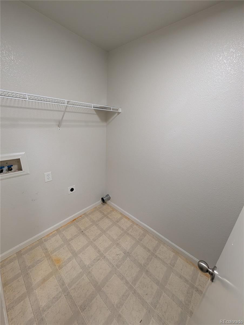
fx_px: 113
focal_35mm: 12
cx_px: 122
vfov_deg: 110.5
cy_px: 162
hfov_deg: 94.6
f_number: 1.7
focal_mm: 2.02
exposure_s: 1/125
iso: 307
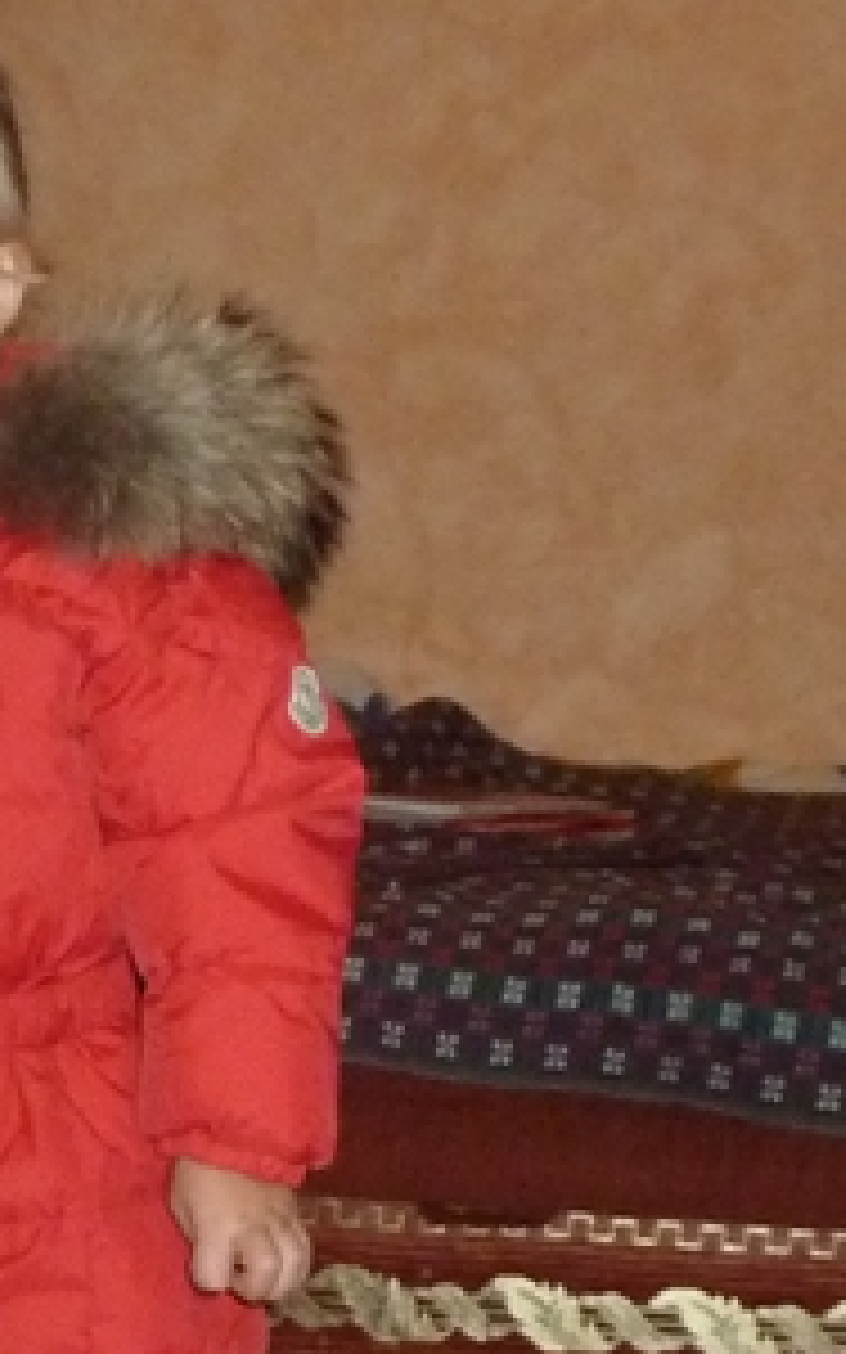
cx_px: 29
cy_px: 1048
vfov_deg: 43.5
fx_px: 1624
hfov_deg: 27.7
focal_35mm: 44
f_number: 3.3
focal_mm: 4.1
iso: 400
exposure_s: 1/125
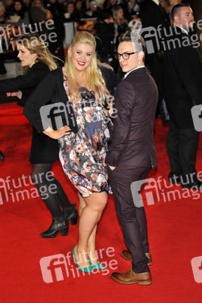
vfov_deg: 22.1
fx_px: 774
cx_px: 101
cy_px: 152
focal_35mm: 92
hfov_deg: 14.9
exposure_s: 1/250
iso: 1000
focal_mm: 92
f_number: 4
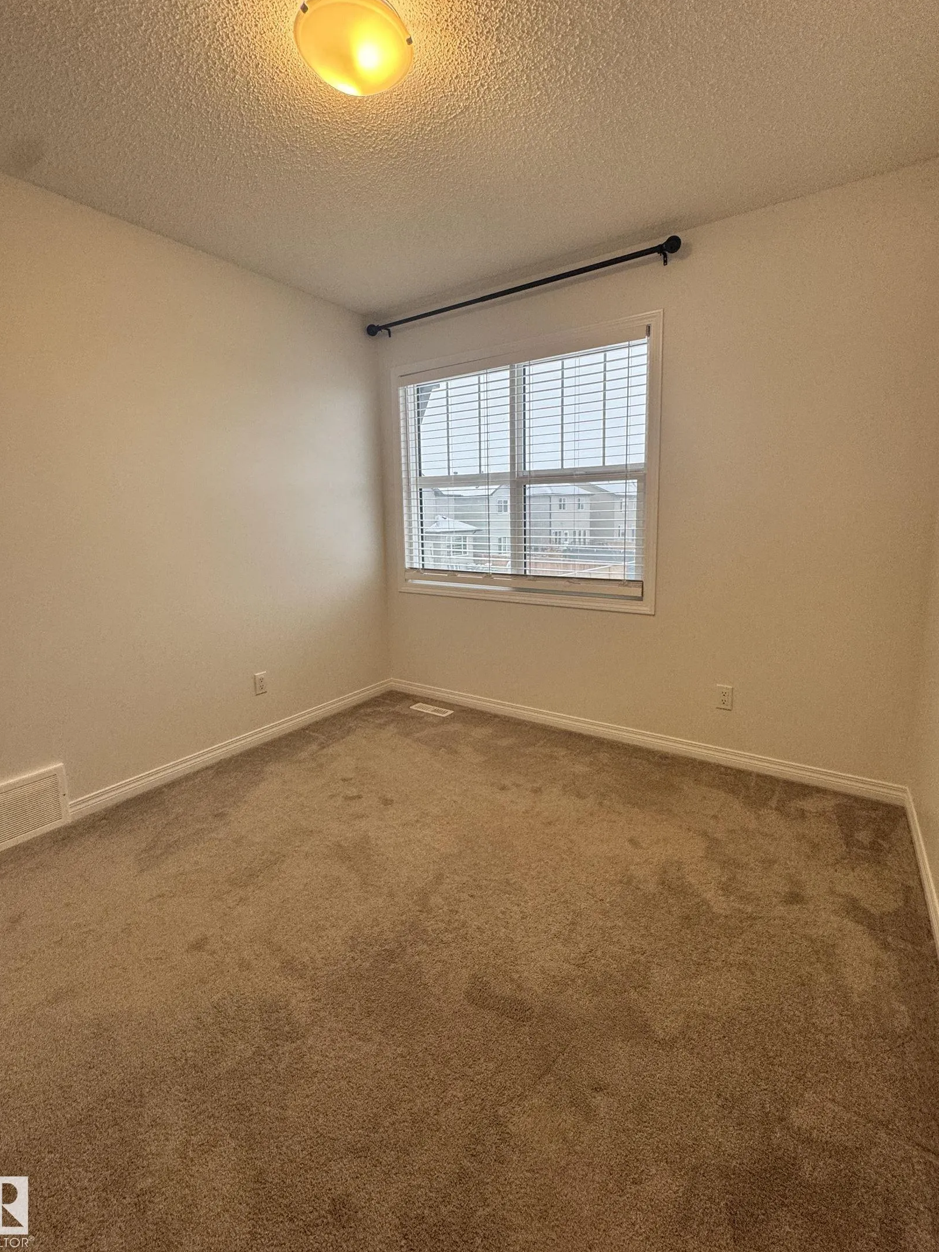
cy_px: 585
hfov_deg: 81.8
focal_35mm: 15
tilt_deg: -7.9
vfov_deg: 98.0
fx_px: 542
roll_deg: +1.2
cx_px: 473
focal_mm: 2.22
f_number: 2.2
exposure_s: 1/120
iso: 200
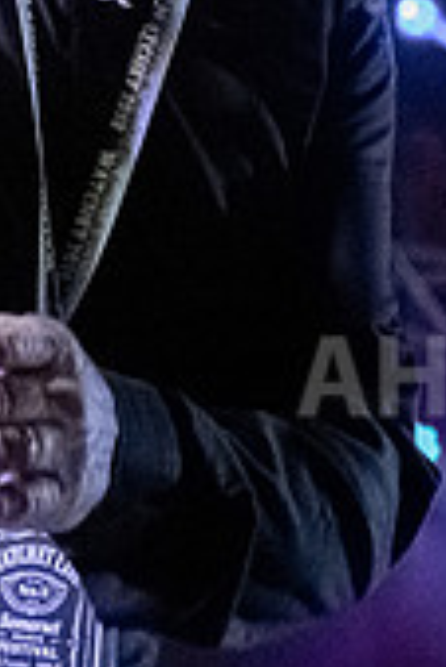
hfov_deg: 6.4
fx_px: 4005
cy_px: -474
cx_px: 117
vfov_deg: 9.2
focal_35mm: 216
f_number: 4
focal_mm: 32
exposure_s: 1/500
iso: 7200
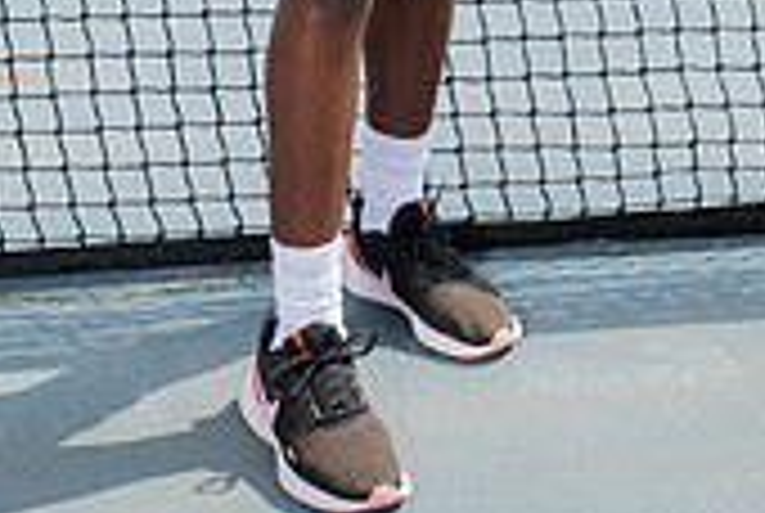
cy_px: -459
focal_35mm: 111
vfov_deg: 11.4
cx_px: 374
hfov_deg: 18.4
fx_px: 2363
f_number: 5.6
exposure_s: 1/400
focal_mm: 42
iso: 100
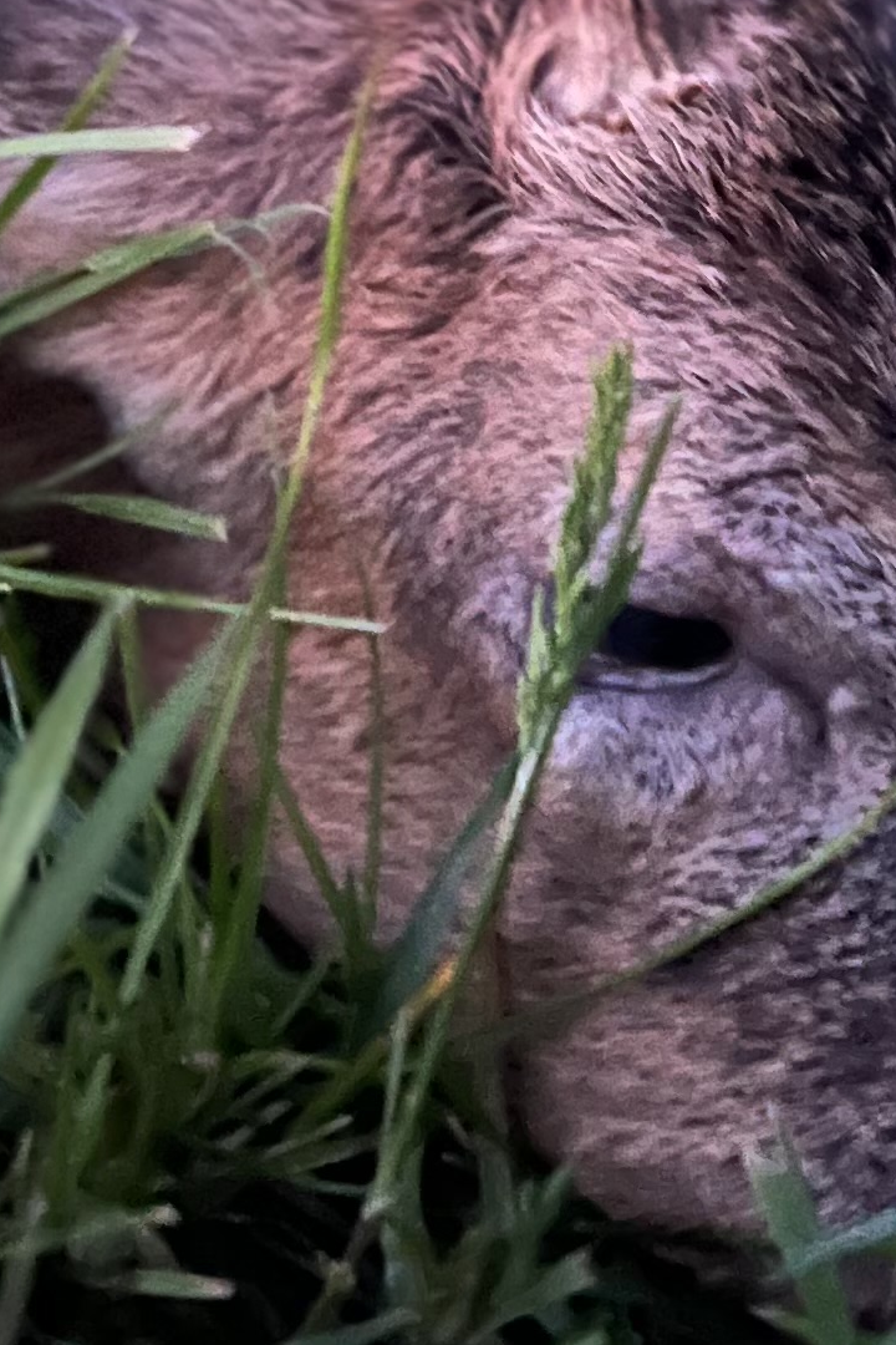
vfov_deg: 19.4
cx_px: 604
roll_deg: -0.1
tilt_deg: -17.7
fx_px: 3770
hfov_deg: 13.5
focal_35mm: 101
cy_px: -115
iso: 1000
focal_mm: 5.7
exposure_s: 1/2
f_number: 1.5
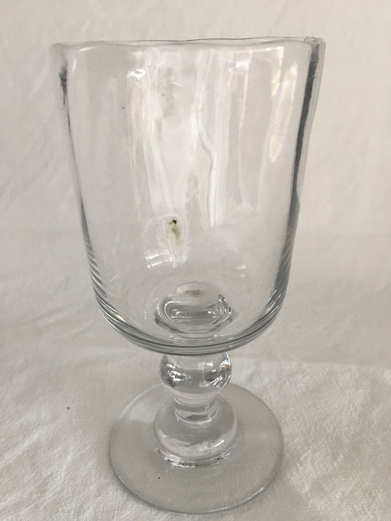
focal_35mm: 29
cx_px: 196
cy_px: 260
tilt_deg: -23.8
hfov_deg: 48.2
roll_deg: -1.1
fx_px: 437
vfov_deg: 61.7
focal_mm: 4.15
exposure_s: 1/17
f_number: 2.2
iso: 32
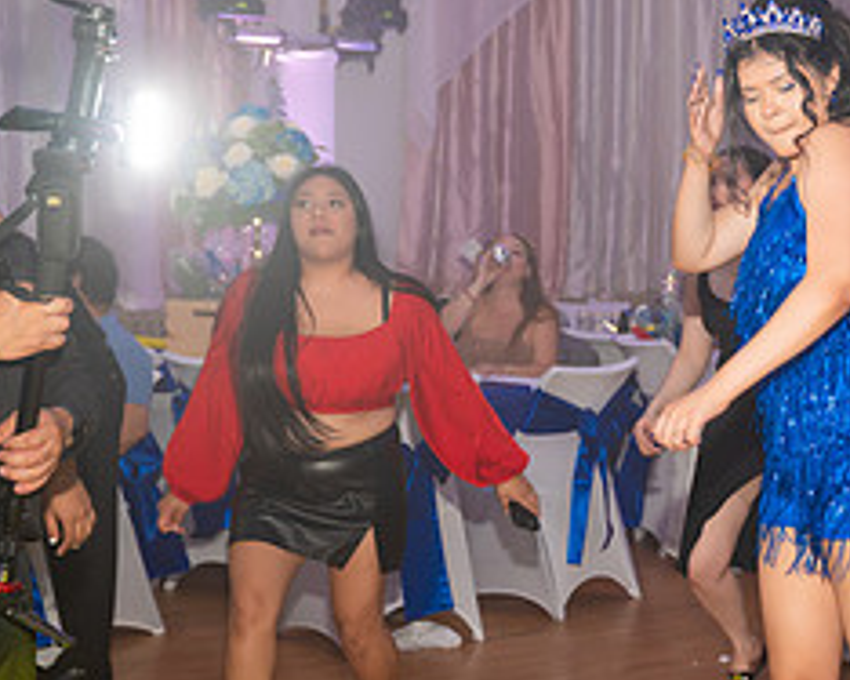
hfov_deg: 21.4
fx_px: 2163
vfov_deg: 17.8
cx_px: 865
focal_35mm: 86
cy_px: 380
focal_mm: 37
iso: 800
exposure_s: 1/80
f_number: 3.5
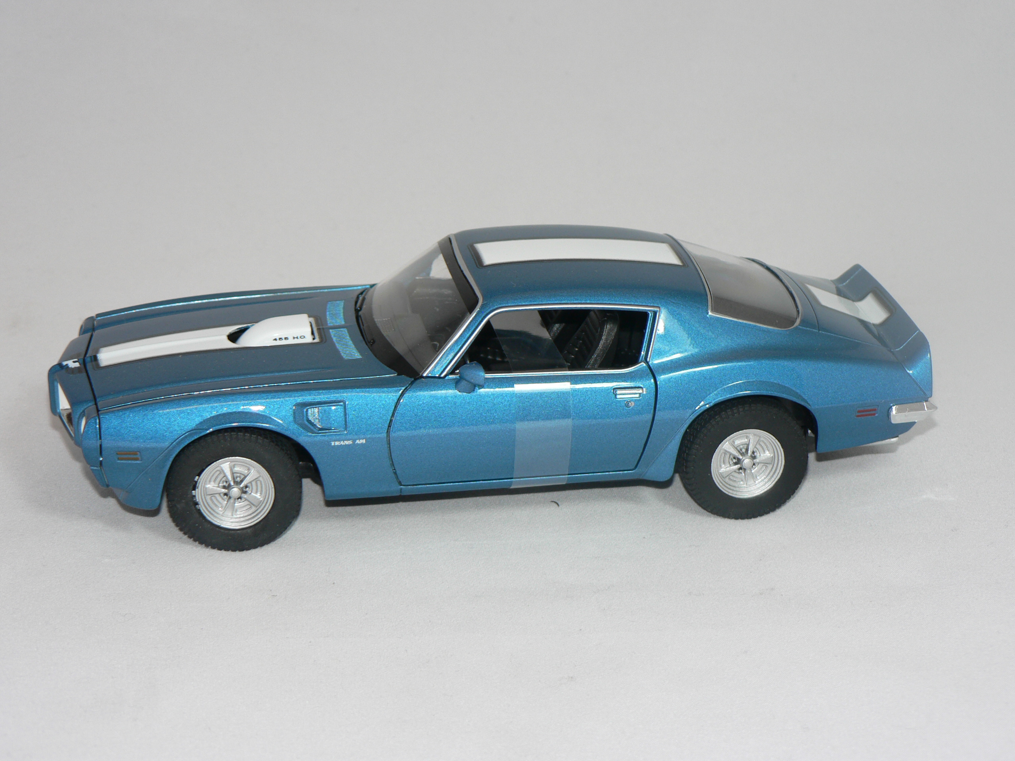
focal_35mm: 86
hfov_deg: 22.8
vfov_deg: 17.2
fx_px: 2522
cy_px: 380
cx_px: 508
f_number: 3.2
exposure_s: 1/60
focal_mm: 14.3
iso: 80
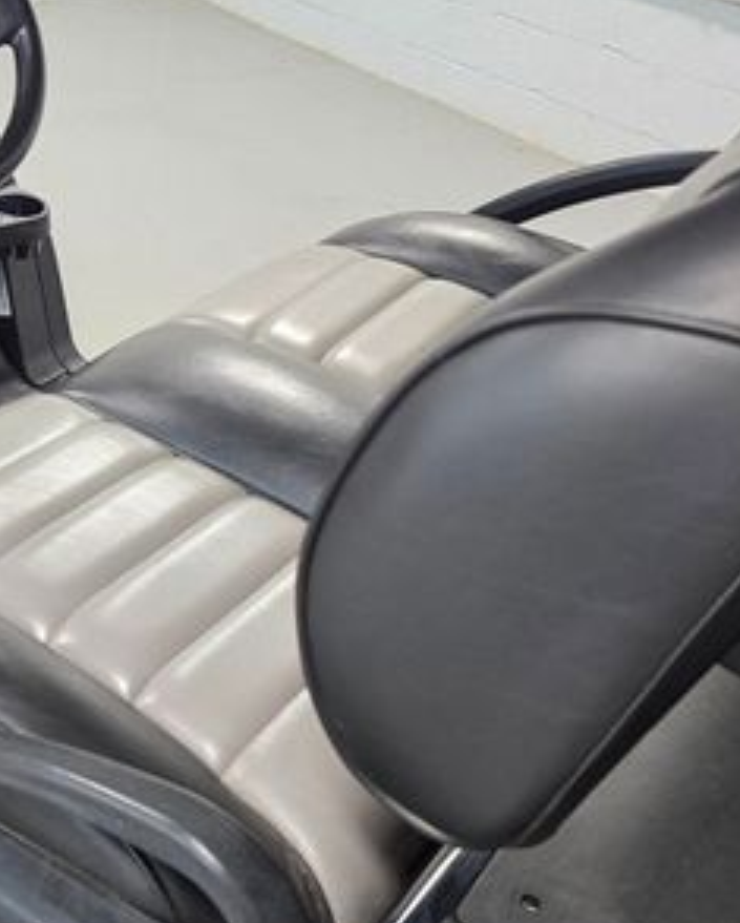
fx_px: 1339
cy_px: 265
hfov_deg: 28.0
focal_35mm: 49
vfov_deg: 37.3
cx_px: -82
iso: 320
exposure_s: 1/120
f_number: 1.7
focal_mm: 6.3
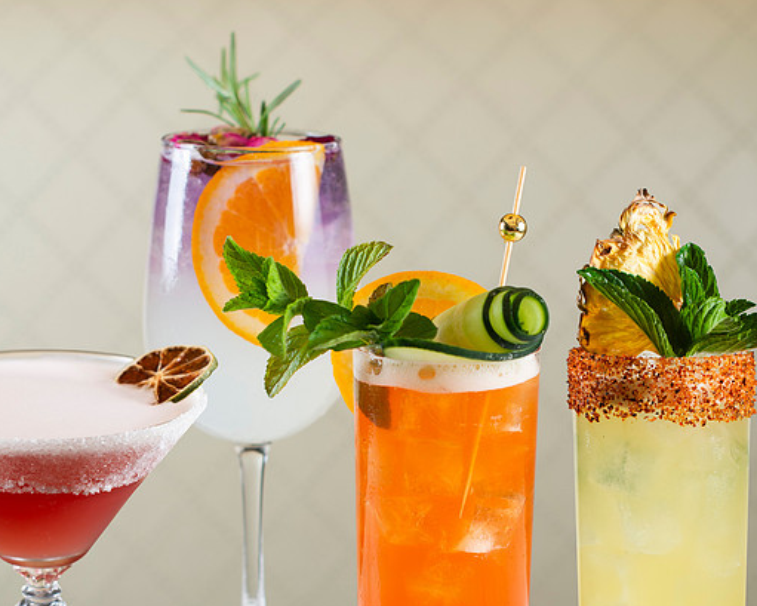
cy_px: 330
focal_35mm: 62
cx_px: 303
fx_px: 1389
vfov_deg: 24.6
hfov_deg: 30.4
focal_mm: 50
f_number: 4
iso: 100
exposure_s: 1/250
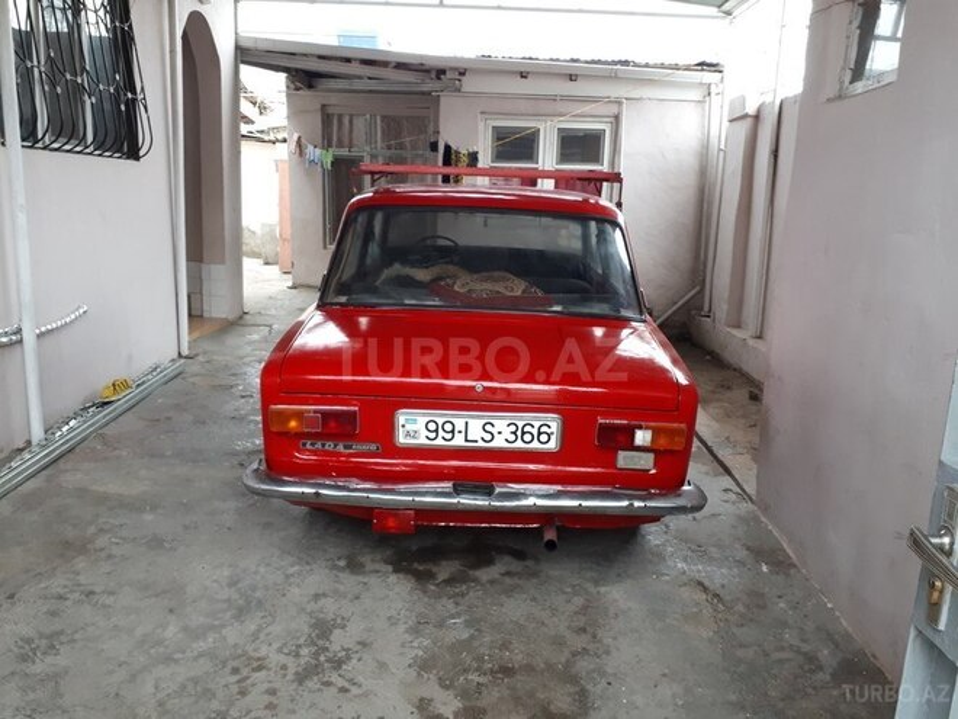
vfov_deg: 51.4
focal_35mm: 27
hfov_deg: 65.3
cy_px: 360
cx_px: 479
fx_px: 747
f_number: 1.9
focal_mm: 3.6
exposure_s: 1/33
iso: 125
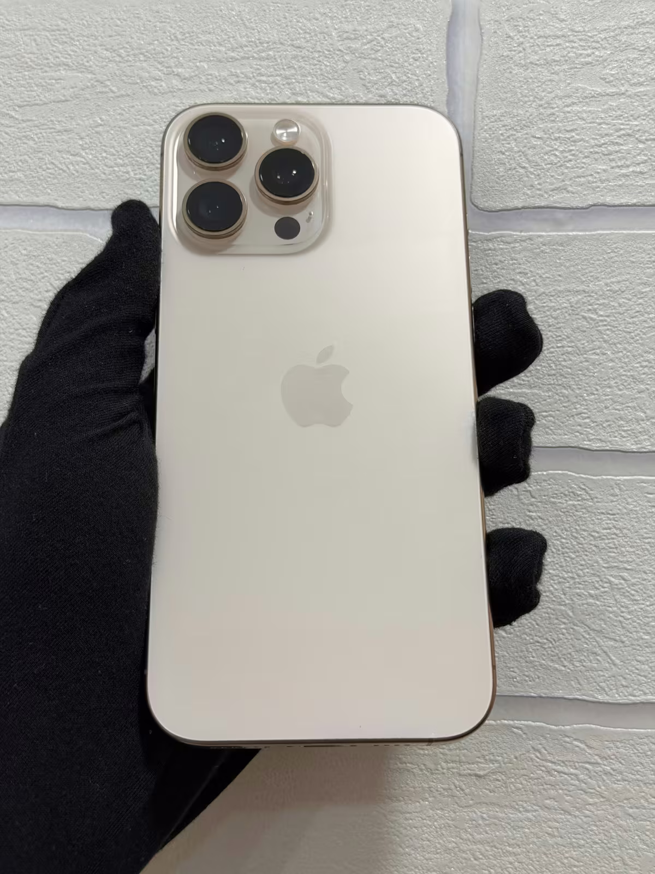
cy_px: 437
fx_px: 1211
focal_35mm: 48
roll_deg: -1.2
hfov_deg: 30.3
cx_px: 328
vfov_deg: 39.7
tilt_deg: +4.1
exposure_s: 1/50
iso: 50
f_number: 1.78
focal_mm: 6.76
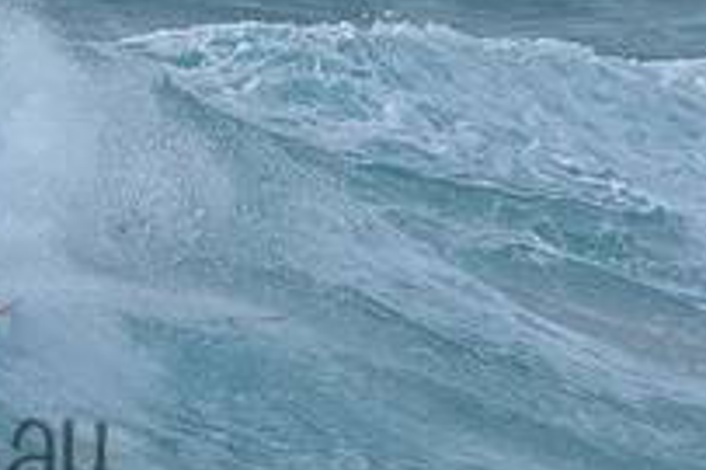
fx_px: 30862
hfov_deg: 1.3
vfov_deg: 0.9
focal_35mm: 1575
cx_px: -116
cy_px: 364
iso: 500
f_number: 9
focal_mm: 400
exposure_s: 1/2000
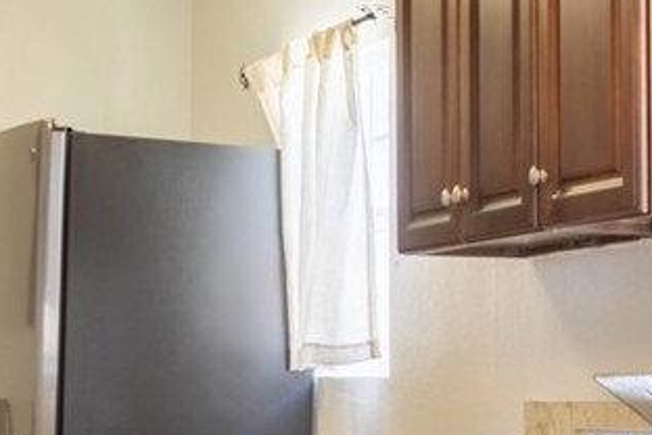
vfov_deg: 11.9
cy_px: 342
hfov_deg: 17.6
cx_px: 531
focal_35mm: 115
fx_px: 2083
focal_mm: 35
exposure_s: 1/800
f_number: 4.5
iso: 1000
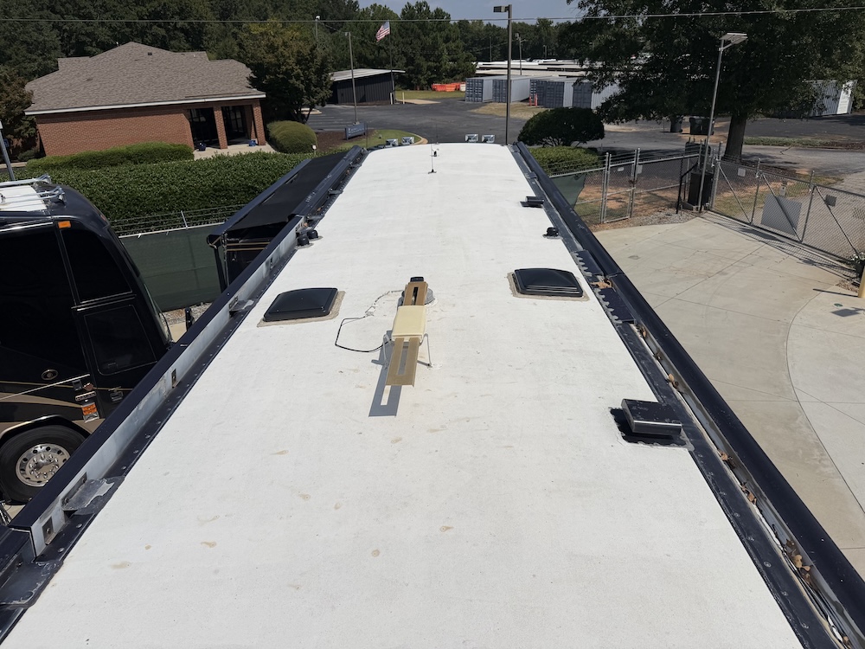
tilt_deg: -22.3
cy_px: 324
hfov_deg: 71.6
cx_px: 432
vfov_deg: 56.8
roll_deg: +1.4
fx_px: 600
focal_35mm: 24
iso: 80
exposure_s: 1/22727
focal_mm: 6.76
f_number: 1.78
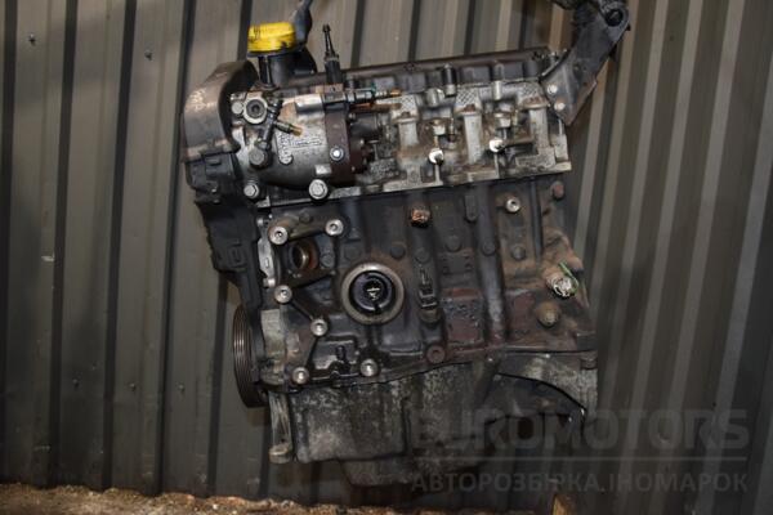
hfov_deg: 67.4
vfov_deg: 47.9
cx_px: 386
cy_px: 258
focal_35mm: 27
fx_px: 580
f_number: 5
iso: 800
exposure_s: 1/60
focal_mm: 18
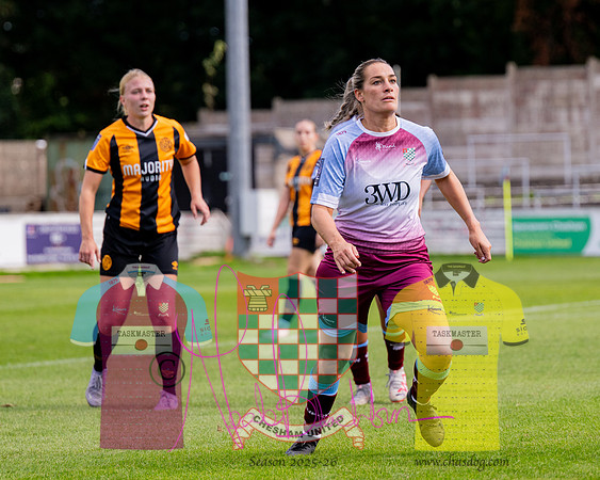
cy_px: 227
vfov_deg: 6.5
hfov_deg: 8.2
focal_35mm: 237
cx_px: 344
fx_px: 4206
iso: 400
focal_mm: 165
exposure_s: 1/1600
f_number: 4
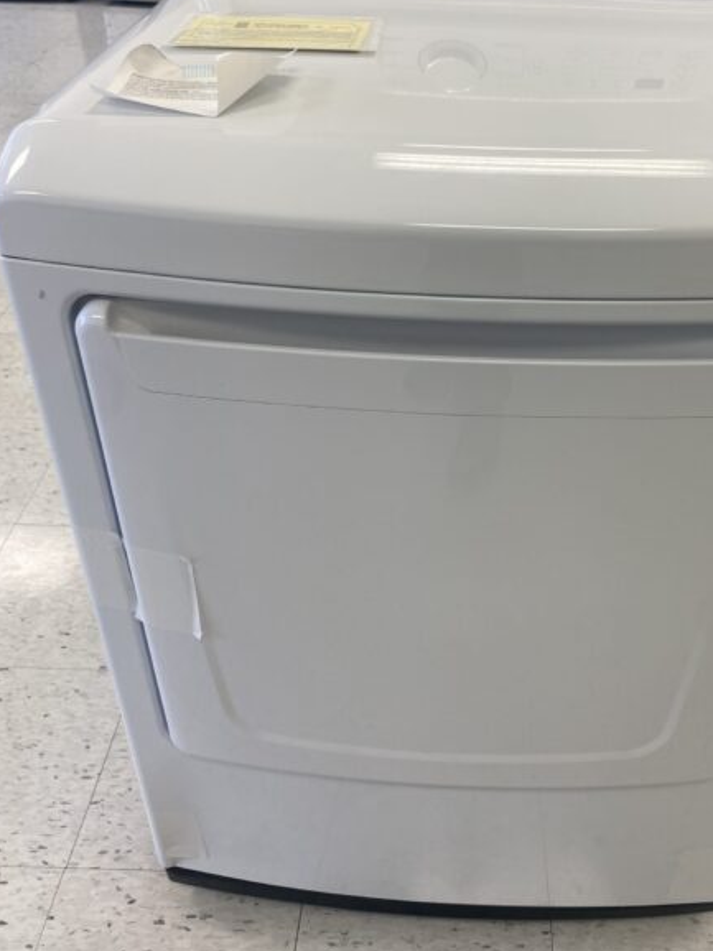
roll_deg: -2.1
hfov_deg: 39.2
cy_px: 354
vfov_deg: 50.8
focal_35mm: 36
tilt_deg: -33.8
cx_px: 476
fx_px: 989
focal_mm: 4.25
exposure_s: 1/65
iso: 32
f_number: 1.8
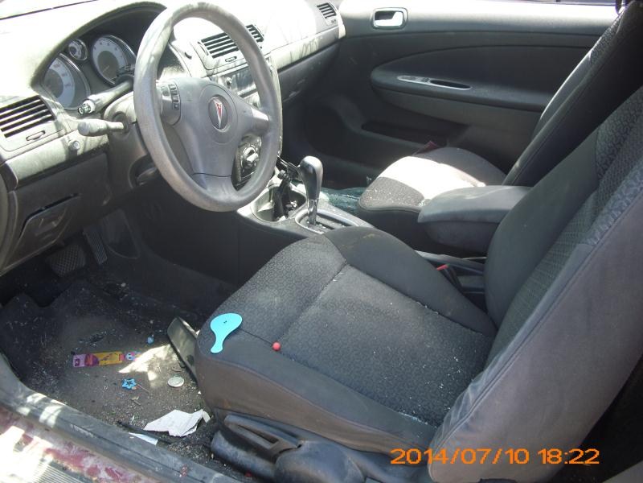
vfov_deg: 39.7
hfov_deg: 51.4
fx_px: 669
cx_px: 322
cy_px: 242
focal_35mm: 36
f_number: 3.1
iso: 80
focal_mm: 6.3
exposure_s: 1/80
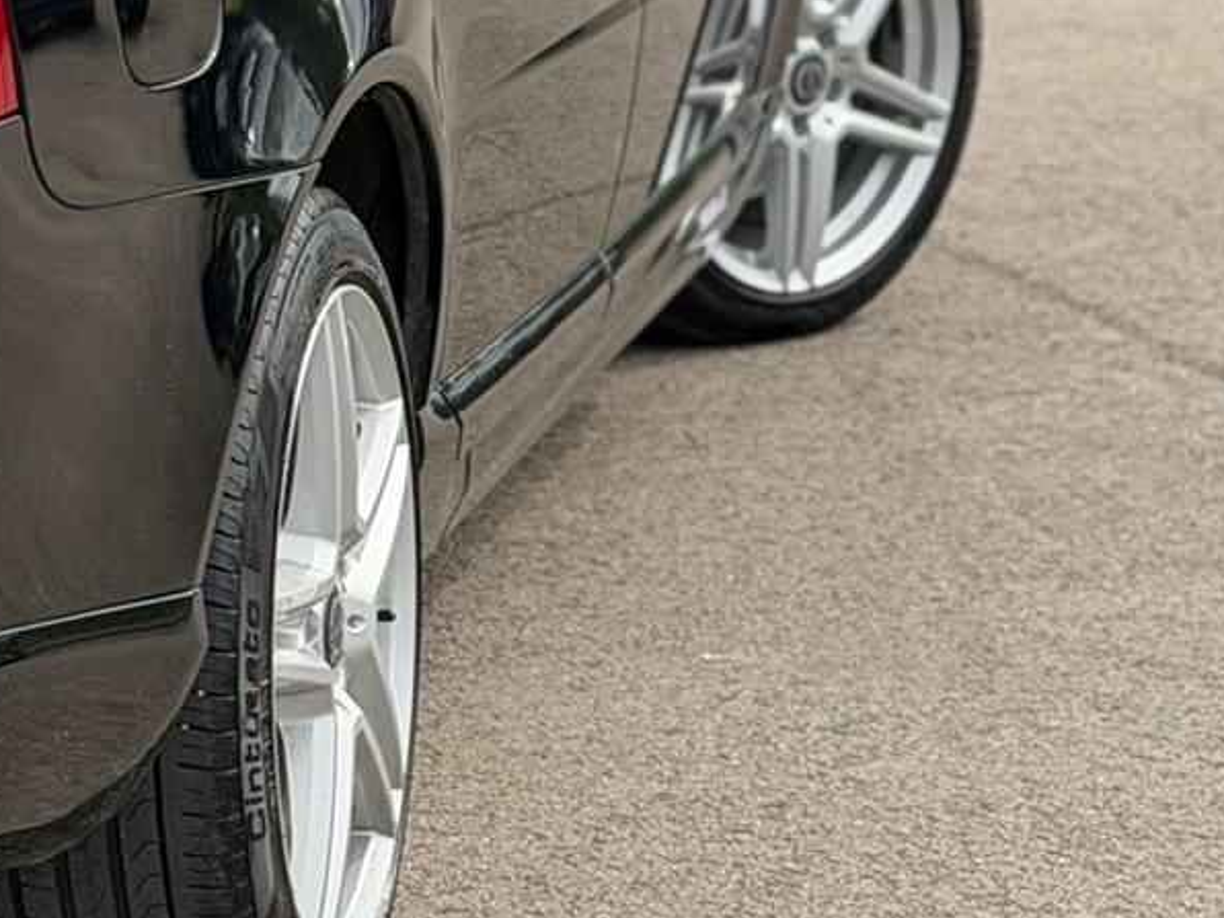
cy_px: 16
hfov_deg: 11.4
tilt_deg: -8.8
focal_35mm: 165
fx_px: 5834
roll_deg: -0.1
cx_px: -655
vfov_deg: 8.9
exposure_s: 1/2342
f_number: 1.78
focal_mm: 6.76
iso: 100
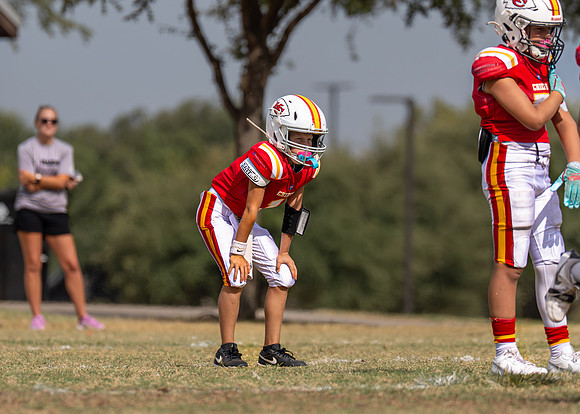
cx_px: 297
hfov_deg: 3.6
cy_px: 191
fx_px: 9230
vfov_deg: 2.6
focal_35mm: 560
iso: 160
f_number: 2.8
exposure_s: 1/6400
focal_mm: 200
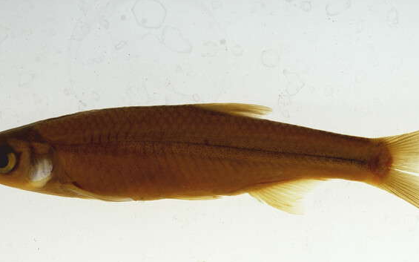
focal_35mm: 130
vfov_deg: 10.0
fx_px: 1484
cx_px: 385
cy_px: 254
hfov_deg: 15.9
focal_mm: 60
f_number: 10
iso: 100
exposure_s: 1/200
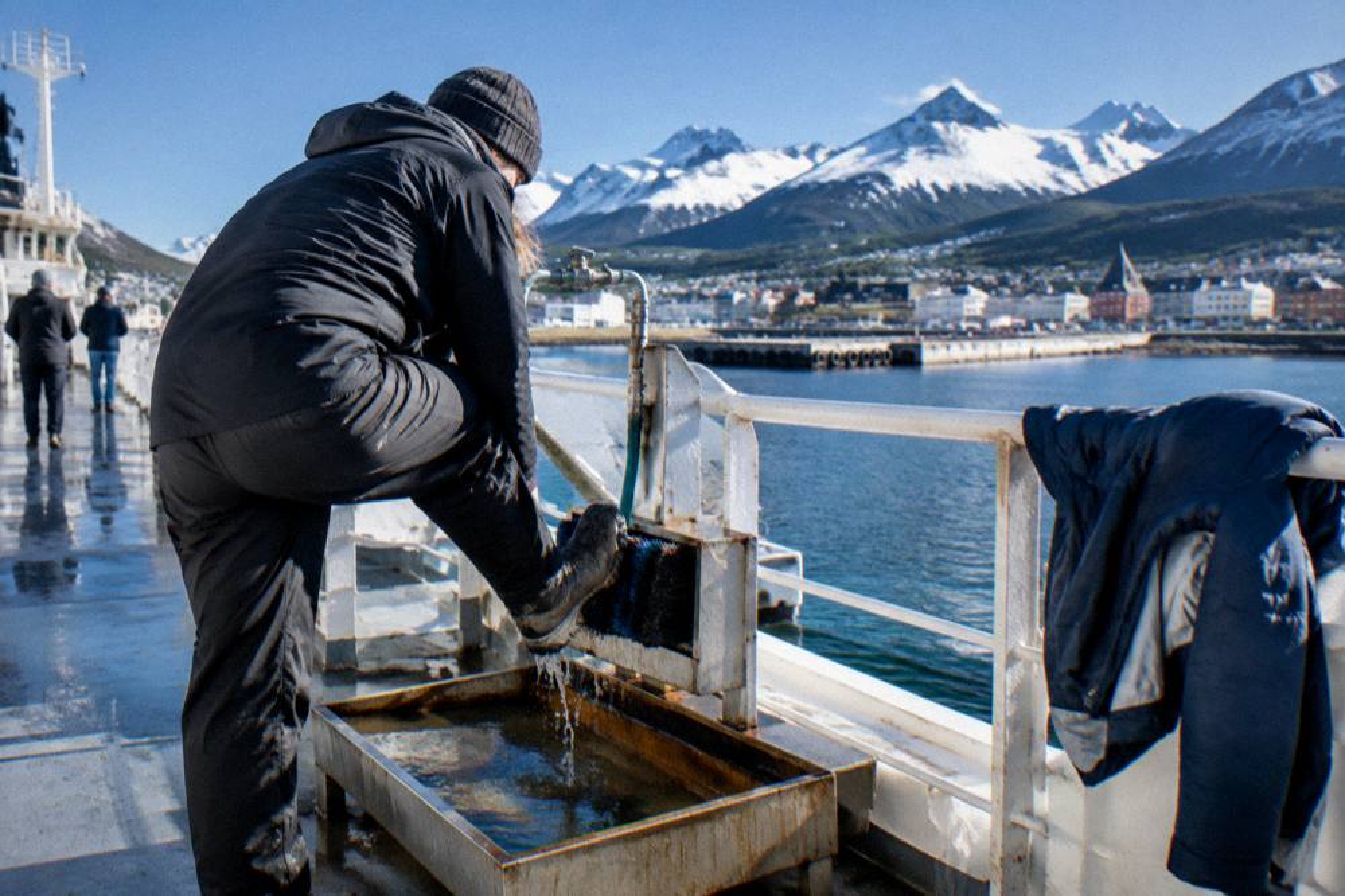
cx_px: 672
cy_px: 448
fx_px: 1307
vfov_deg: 37.8
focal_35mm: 35
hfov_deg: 54.5
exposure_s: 1/100
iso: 200
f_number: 10
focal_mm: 35
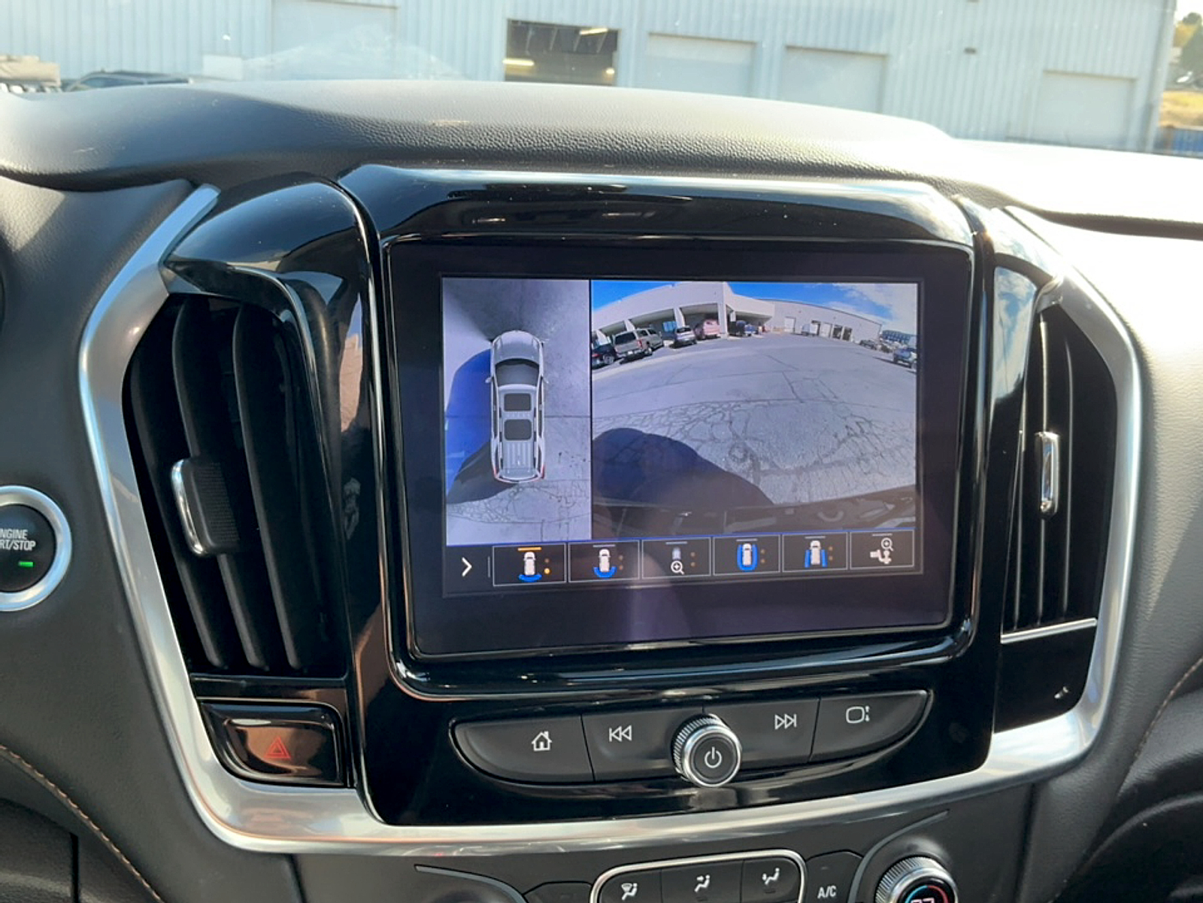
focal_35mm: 30
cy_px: 452
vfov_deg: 46.8
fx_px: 1043
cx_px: 602
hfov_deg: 60.0
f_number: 1.8
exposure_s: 1/120
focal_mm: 3
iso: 50
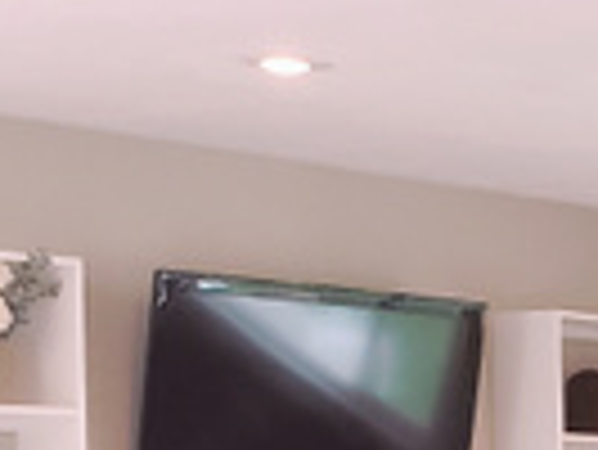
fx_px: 2161
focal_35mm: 125
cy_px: 752
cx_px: 958
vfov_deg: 11.2
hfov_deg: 14.4
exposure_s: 1/60
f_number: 2.4
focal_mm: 4.3
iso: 250
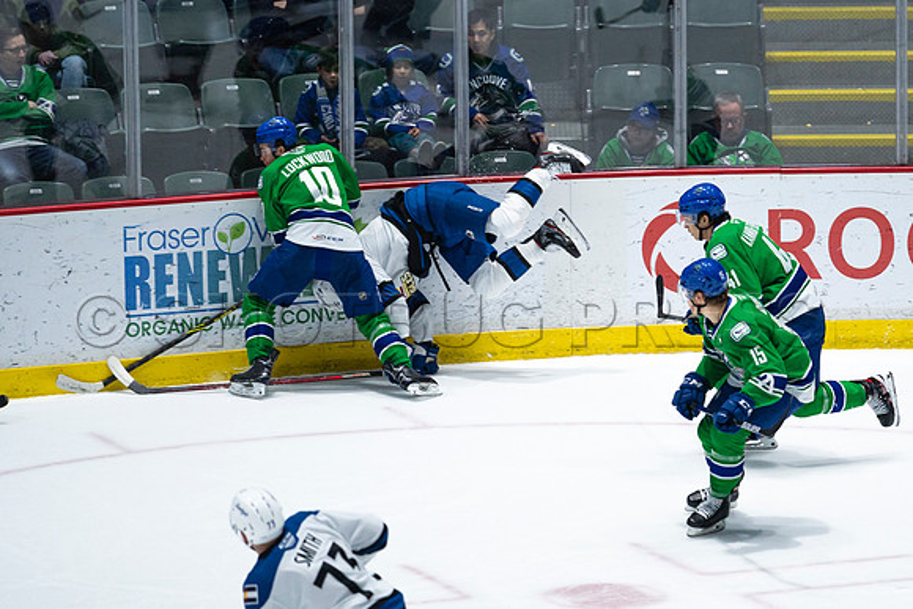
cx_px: 673
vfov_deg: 4.7
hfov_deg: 7.0
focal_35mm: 295
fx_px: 7476
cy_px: 160
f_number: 2.8
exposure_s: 1/1250
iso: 1250
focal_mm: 200
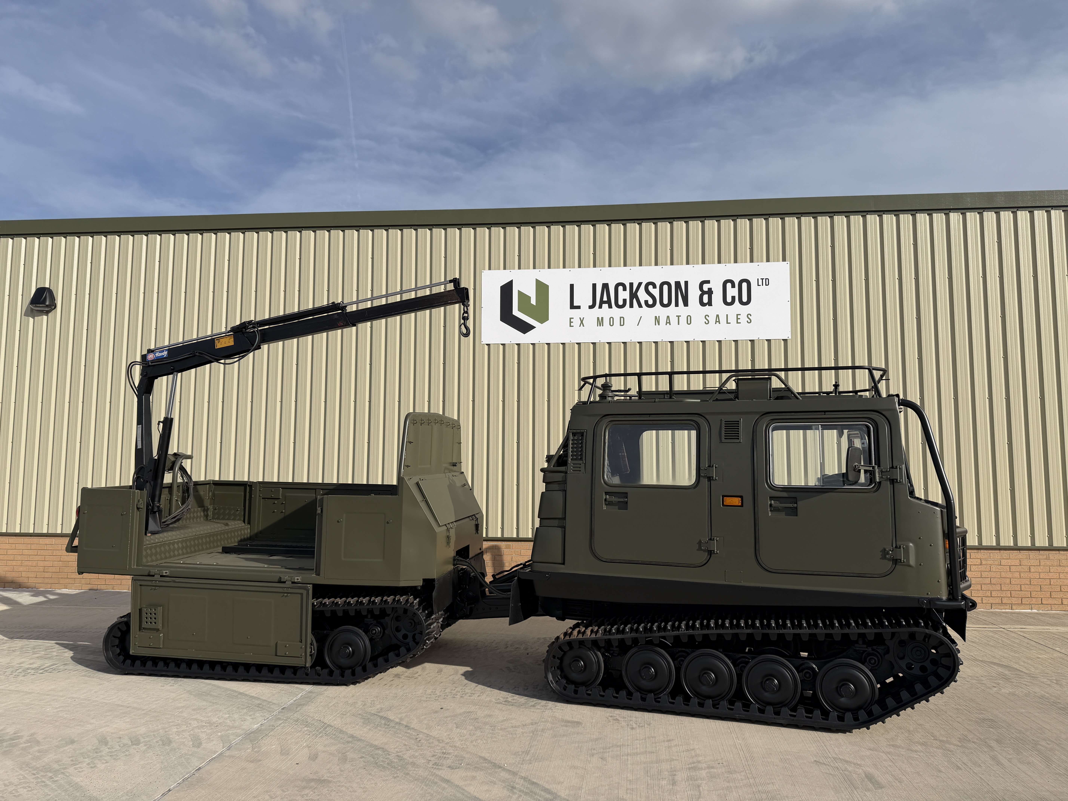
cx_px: 534
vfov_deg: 56.8
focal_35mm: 24
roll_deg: +0.4
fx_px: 740
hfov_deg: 71.6
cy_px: 400
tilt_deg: +4.8
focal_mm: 6.76
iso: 80
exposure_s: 1/6711
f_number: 1.78
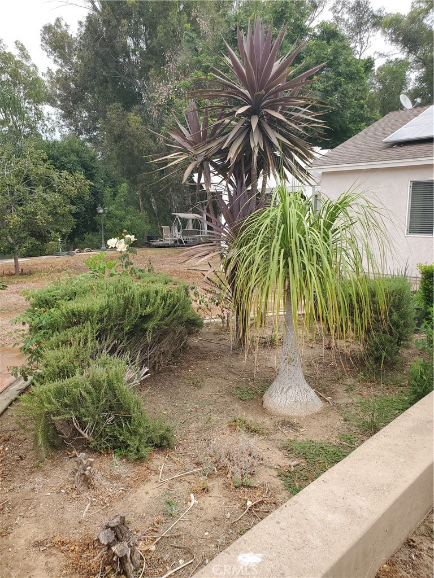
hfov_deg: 53.1
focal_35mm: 26
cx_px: 217
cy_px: 289
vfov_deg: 67.3
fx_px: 435
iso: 50
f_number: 2.4
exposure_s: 1/492
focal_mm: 4.3
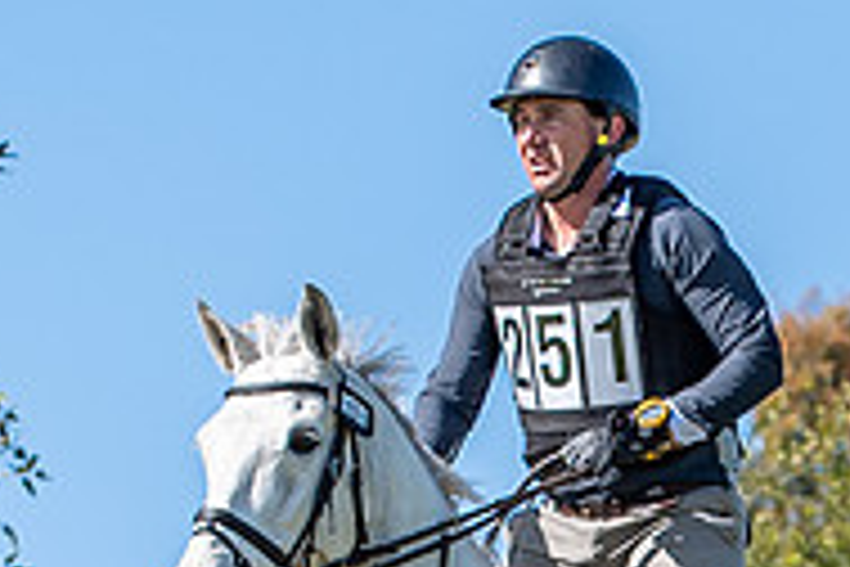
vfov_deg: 3.0
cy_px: 803
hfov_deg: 4.4
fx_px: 10978
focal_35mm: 465
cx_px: 821
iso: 160
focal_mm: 80
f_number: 3.5
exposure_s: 1/2000
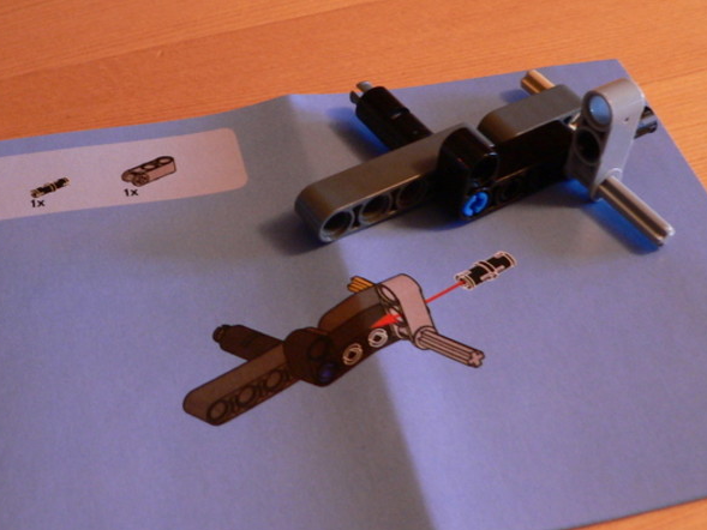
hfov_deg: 34.9
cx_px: 313
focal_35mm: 55
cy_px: 203
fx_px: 1124
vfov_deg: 26.5
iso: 200
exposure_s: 1/6
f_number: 2.8
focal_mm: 6
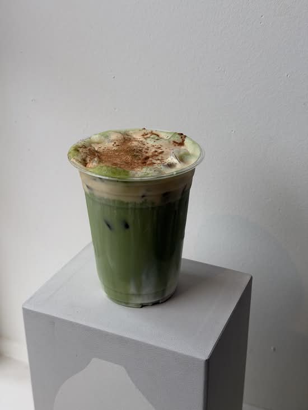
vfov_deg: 39.7
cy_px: 205
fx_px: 569
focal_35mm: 48
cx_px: 154
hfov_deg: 30.3
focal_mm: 6.76
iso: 64
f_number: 1.78
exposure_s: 1/1795
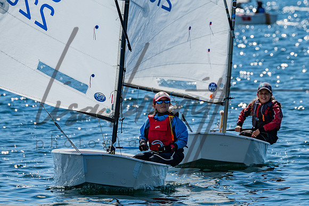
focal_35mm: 549
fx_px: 4710
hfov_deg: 3.8
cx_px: 186
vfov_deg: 2.5
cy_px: 94
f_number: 8
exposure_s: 1/500
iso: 100
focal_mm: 370
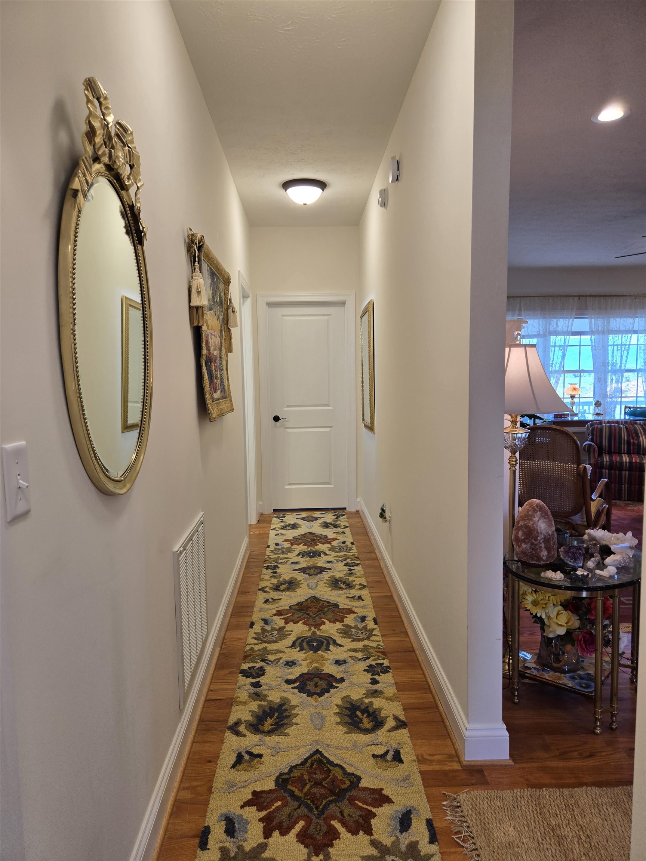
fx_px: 572
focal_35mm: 23
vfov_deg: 73.9
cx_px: 323
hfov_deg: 58.9
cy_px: 430
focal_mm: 5.4
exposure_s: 1/120
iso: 80
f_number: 1.8
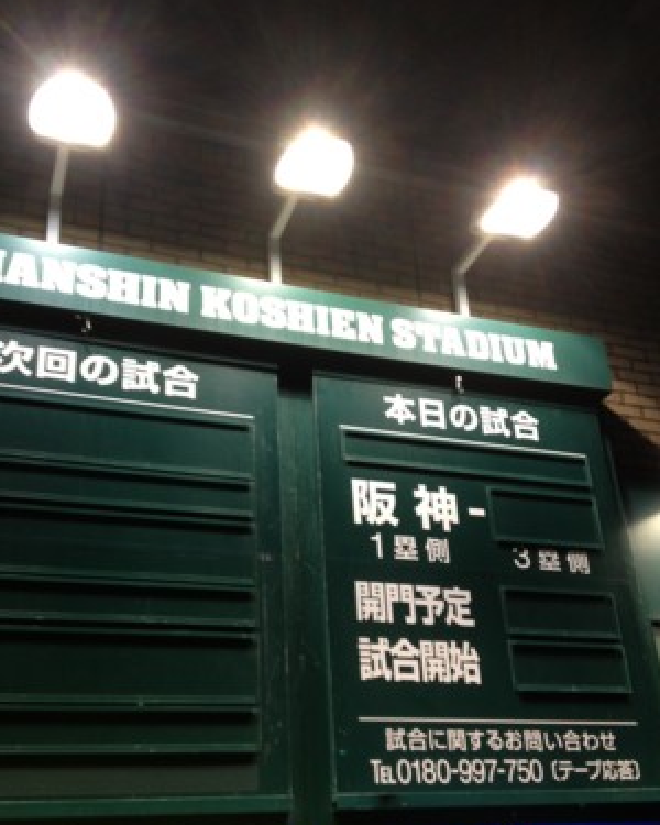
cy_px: 471
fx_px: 1001
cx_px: 328
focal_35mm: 41
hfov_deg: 36.5
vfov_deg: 44.7
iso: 64
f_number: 2.4
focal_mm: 4.28
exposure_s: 1/20
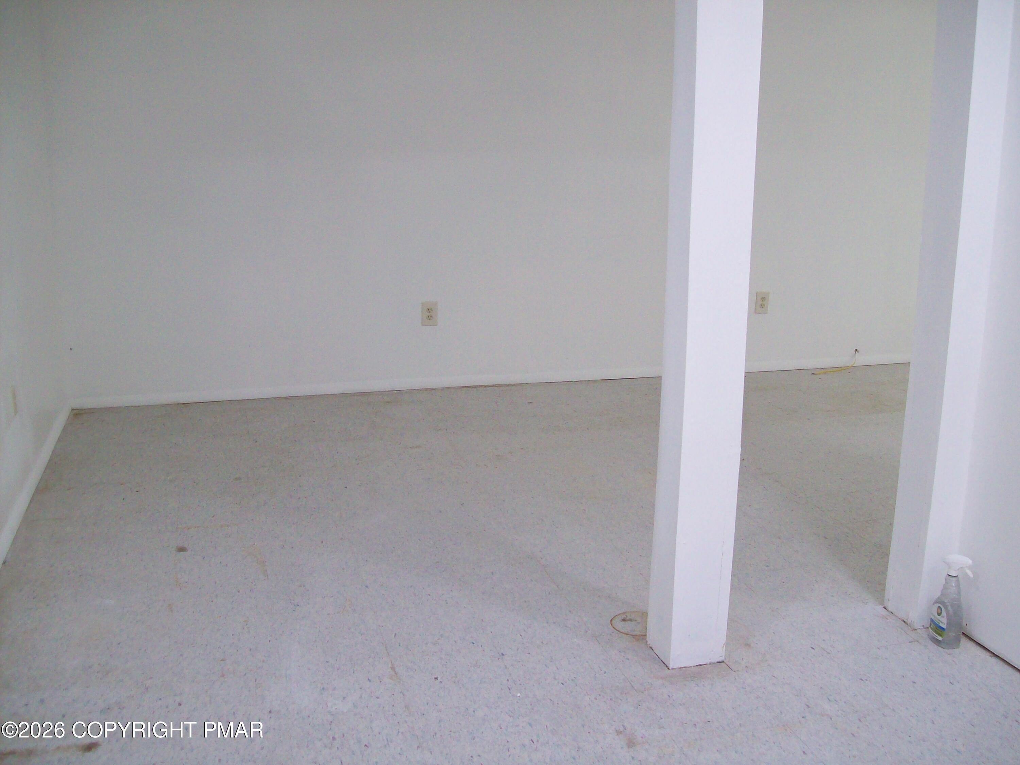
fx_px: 1061
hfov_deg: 51.4
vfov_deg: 39.7
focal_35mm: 36
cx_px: 510
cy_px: 382
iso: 160
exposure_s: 1/37.9
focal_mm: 6
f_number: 2.7
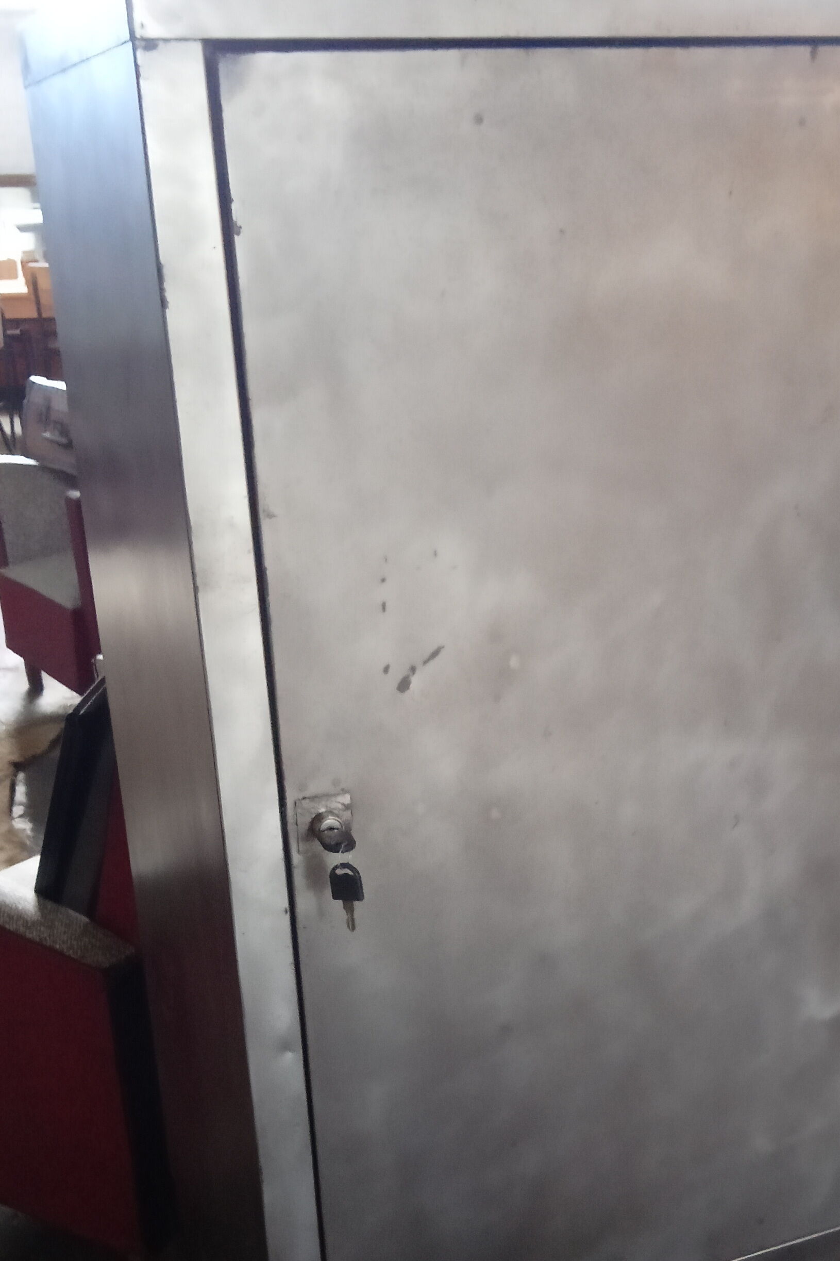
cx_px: 491
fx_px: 1610
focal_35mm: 46
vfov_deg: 42.2
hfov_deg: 29.2
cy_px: 841
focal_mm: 3.46
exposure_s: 1/20
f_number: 2.2
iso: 1079
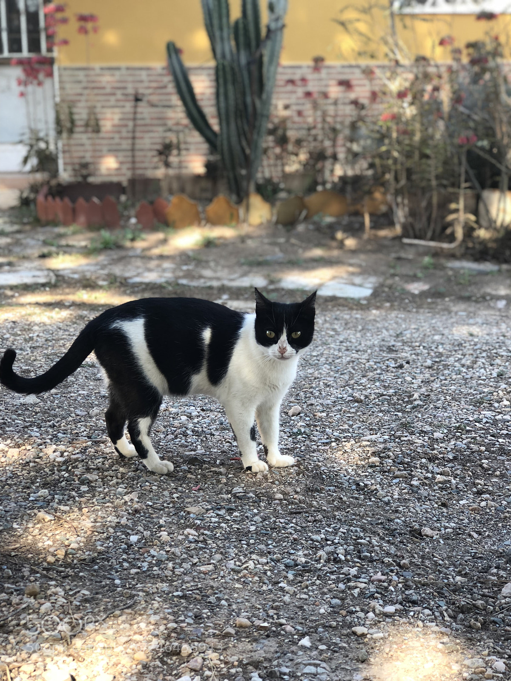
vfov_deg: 33.8
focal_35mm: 57
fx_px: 1122
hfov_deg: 25.7
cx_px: 256
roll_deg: +1.4
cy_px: 340
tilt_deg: -9.6
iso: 25
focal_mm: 6.6
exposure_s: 1/50
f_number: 2.8
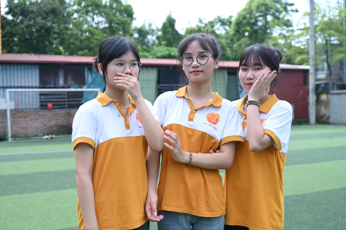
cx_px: 173
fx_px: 394
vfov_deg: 32.6
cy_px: 115
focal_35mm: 41
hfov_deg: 47.4
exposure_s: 1/500
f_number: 3.5
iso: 160
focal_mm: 41
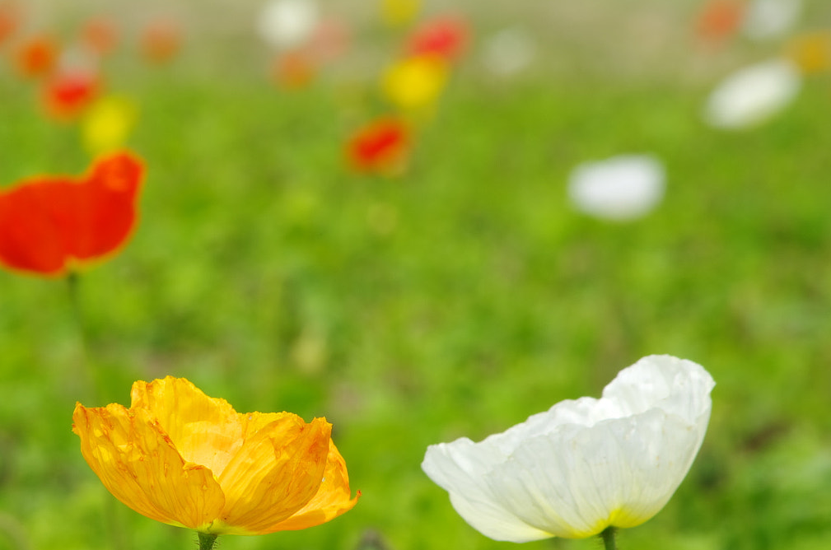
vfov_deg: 3.0
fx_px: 10411
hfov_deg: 4.6
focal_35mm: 452
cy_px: 386
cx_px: 217
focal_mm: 190
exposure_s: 1/50
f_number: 18
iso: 100
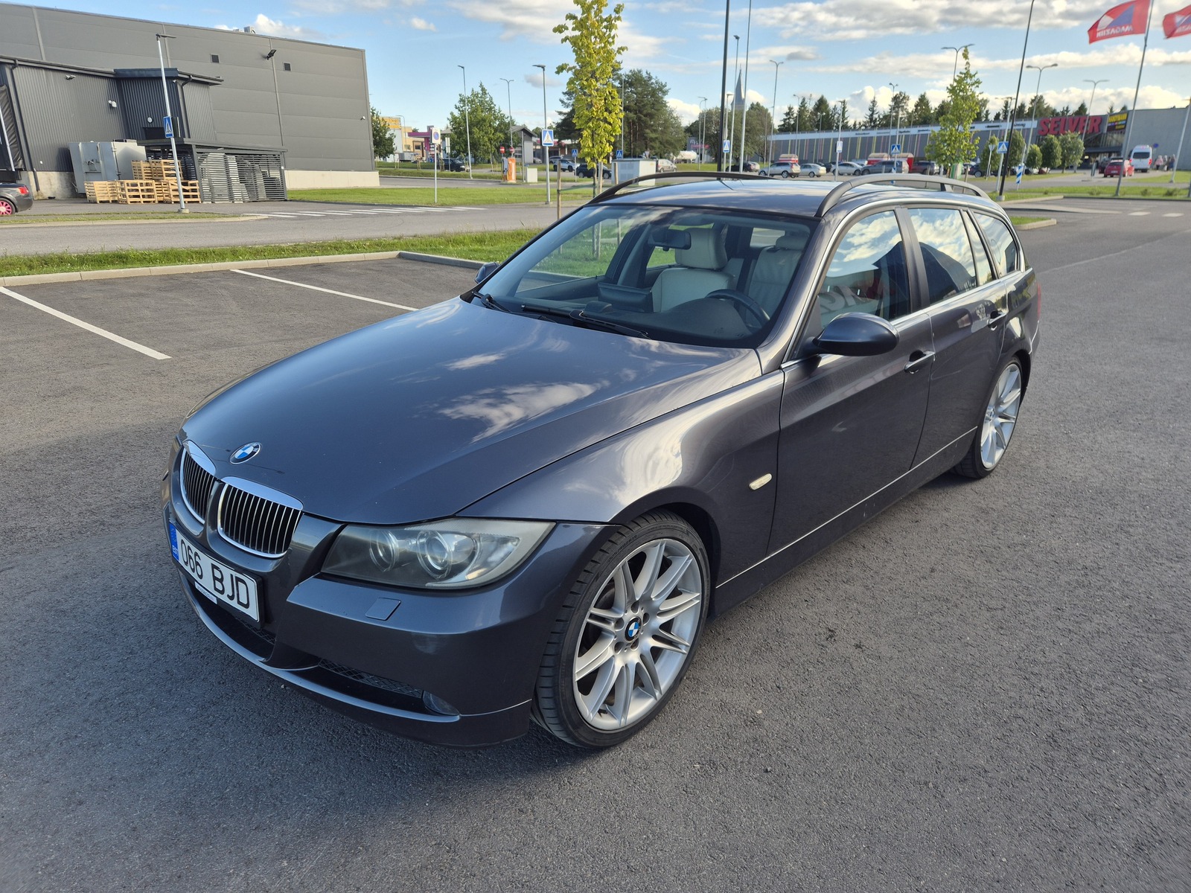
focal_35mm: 23
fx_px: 791
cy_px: 446
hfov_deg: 73.9
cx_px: 596
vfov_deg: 58.9
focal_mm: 5.4
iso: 25
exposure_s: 1/592
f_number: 1.8
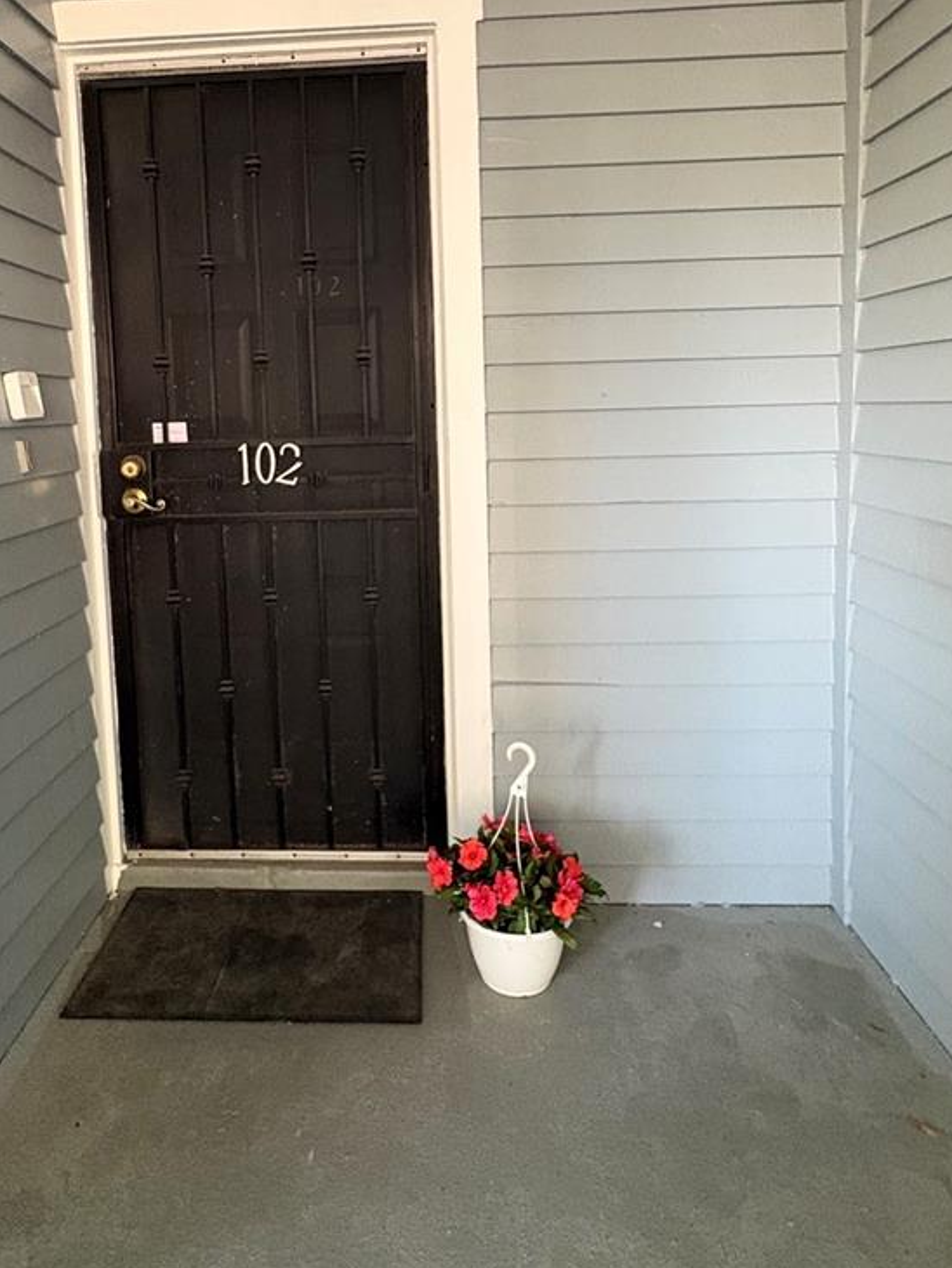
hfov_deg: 58.5
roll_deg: +1.3
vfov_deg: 72.8
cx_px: 391
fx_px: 843
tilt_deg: -4.4
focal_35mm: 23
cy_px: 483
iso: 640
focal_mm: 2.22
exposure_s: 1/60
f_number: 2.2
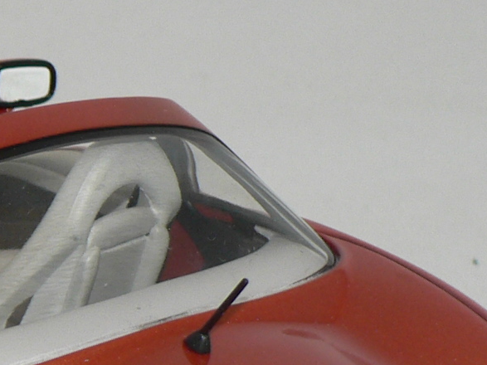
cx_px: -286
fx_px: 4726
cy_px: 338
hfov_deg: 5.8
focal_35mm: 336
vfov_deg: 4.4
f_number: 3.2
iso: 80
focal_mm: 12.9
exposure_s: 1/60
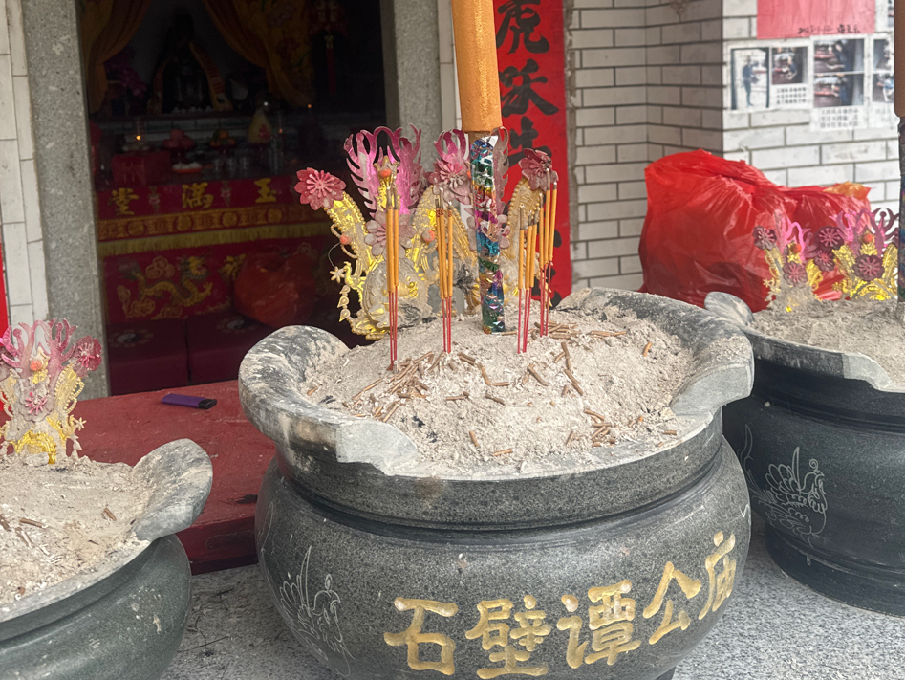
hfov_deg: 48.9
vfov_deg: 37.0
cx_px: 469
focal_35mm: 38
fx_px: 994
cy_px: 187
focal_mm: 6.86
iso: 80
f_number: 1.78
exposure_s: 1/488
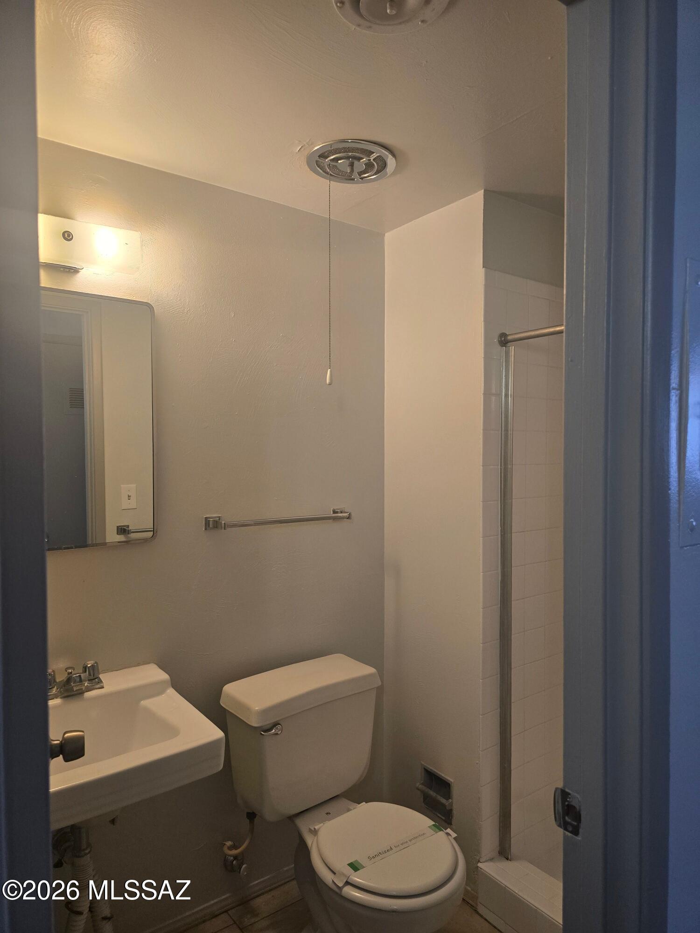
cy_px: 466
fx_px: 620
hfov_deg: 58.9
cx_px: 350
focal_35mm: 23
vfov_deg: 73.9
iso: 160
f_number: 1.7
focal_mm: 6.3
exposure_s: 1/120
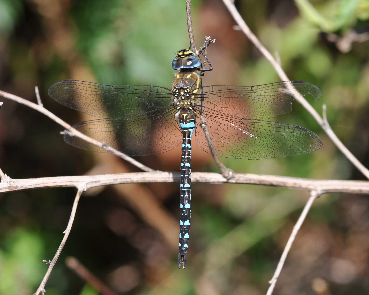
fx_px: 1950
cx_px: 198
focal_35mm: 179
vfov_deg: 8.7
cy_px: 148
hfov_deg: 10.8
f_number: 10
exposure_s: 1/320
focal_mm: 105
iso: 250
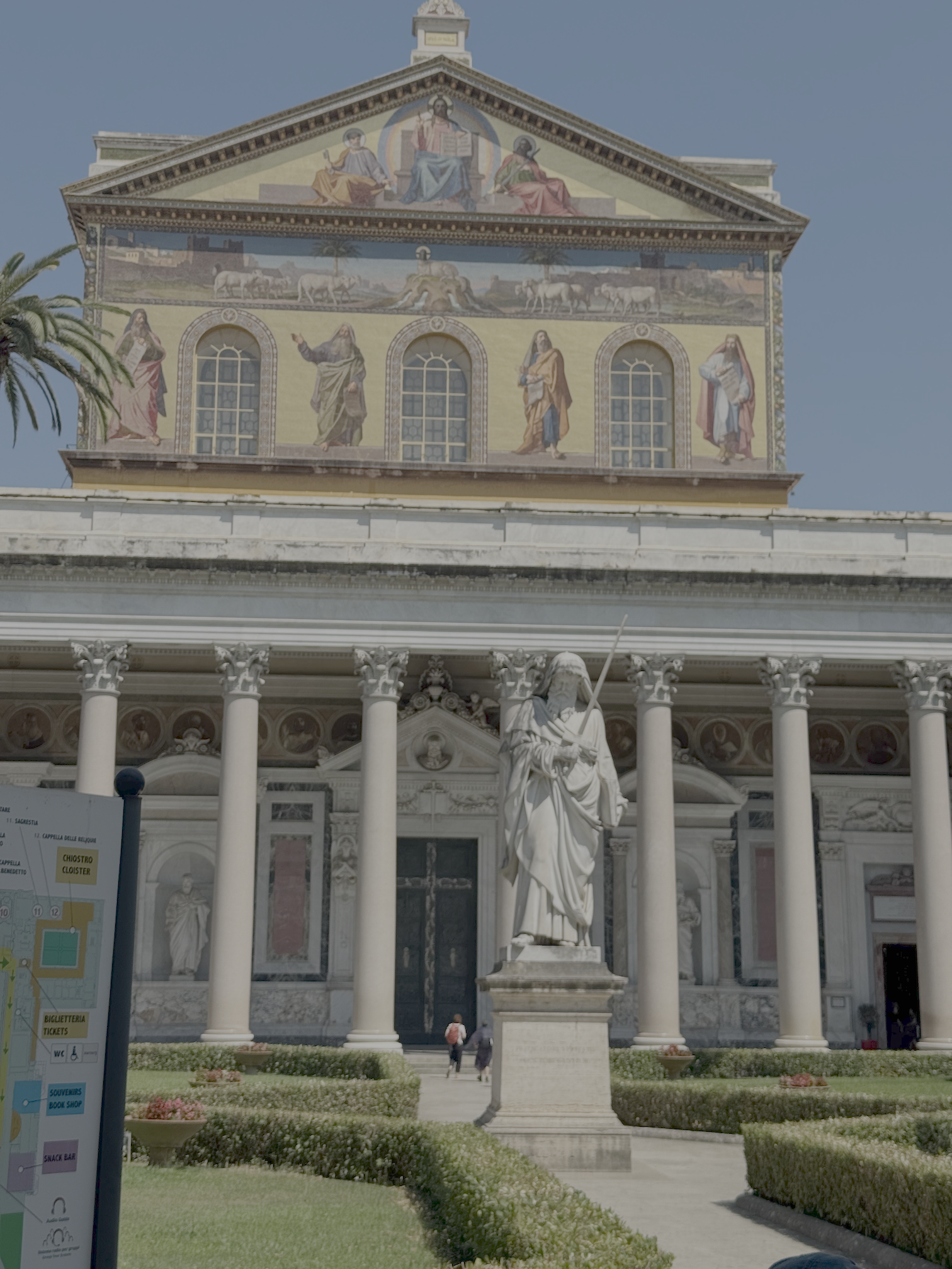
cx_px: 476
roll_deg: -0.7
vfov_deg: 39.7
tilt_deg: +12.9
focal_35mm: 48
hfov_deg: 30.3
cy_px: 634
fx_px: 1760
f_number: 1.78
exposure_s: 1/4310
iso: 64
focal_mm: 6.76
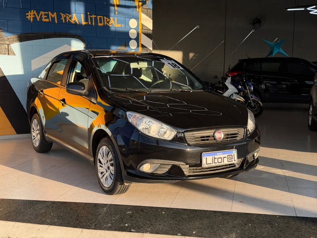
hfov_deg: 39.7
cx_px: 158
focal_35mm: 48
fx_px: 440
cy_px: 119
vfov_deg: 30.3
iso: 100
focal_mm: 6.76
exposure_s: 1/1715
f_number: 1.78
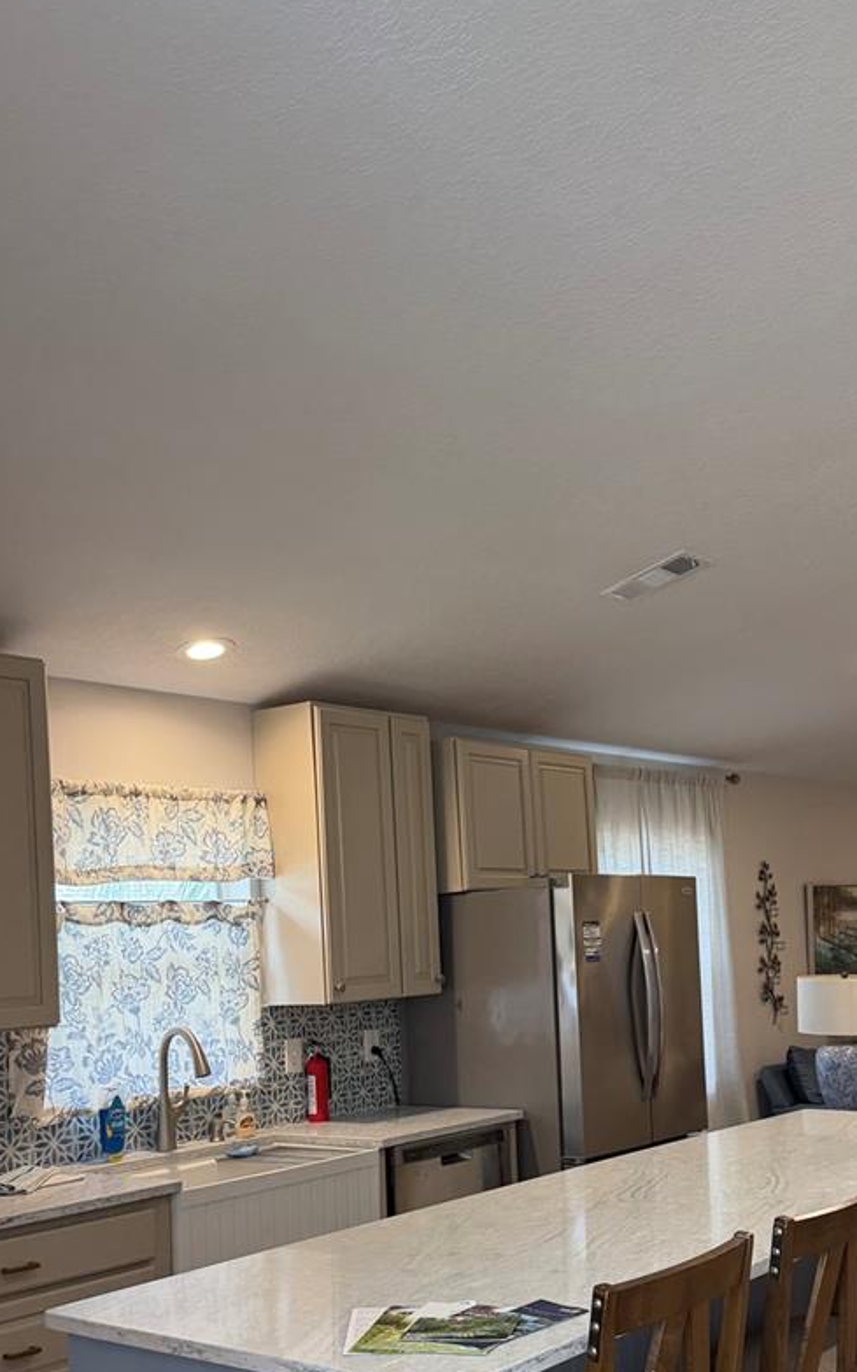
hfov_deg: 32.5
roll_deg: +2.5
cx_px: 559
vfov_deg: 49.5
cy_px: 920
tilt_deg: +0.7
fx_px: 1458
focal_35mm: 39
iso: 200
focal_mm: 6.76
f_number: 1.78
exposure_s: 1/87
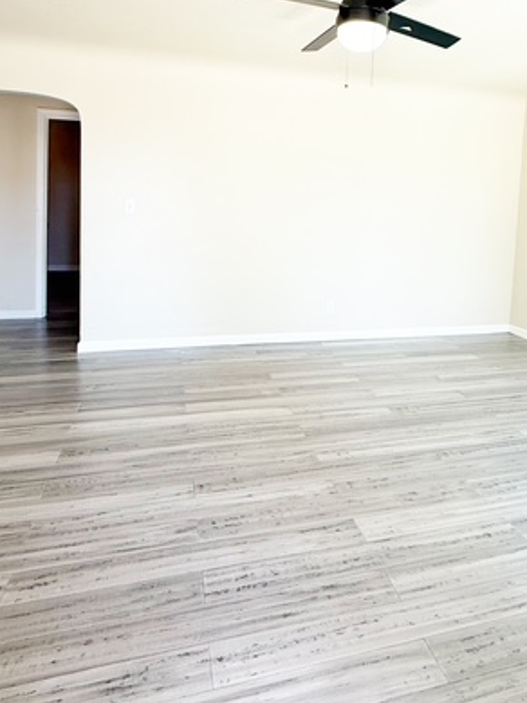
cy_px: 234
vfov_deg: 71.8
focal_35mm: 23
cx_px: 291
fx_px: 467
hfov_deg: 58.7
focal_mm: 2.22
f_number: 2.2
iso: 50
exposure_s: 1/133
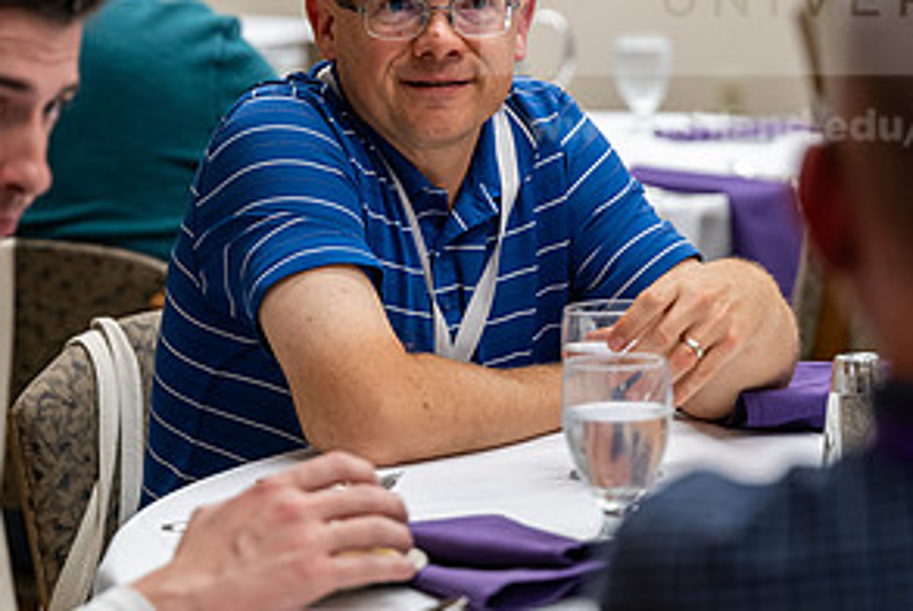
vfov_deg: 7.9
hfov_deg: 11.8
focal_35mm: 174
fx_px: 4417
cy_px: 192
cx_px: 386
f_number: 2.8
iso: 1250
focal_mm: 88
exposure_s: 1/160
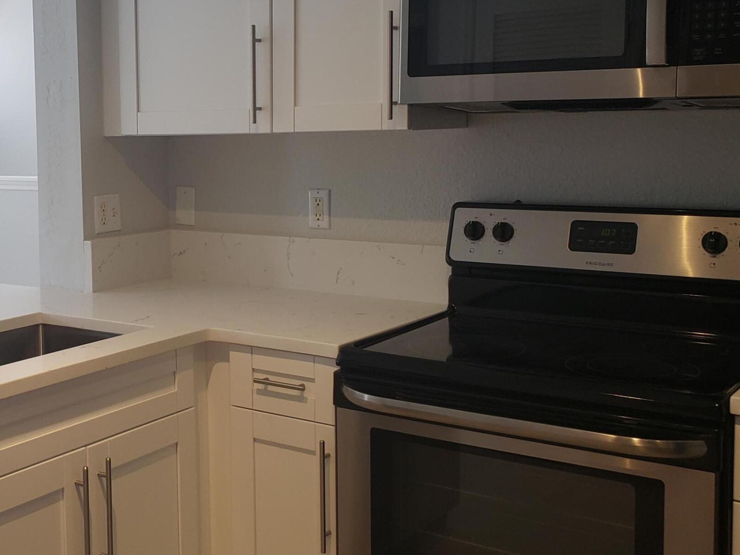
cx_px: 167
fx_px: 1026
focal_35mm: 48
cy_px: 240
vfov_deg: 30.2
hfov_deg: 38.4
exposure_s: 1/60
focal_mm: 4.3
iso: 100
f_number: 2.4
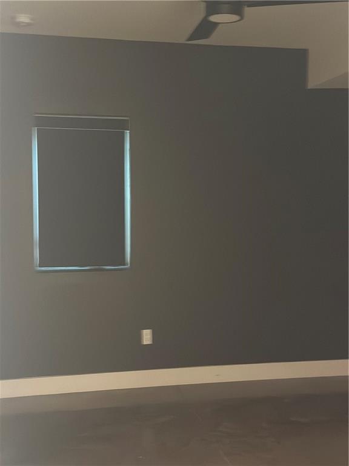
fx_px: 645
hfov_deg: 30.3
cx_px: 174
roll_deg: -1.3
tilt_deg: -2.8
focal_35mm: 48
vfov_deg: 39.7
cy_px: 233
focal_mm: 6.86
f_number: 1.78
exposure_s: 1/24
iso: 800
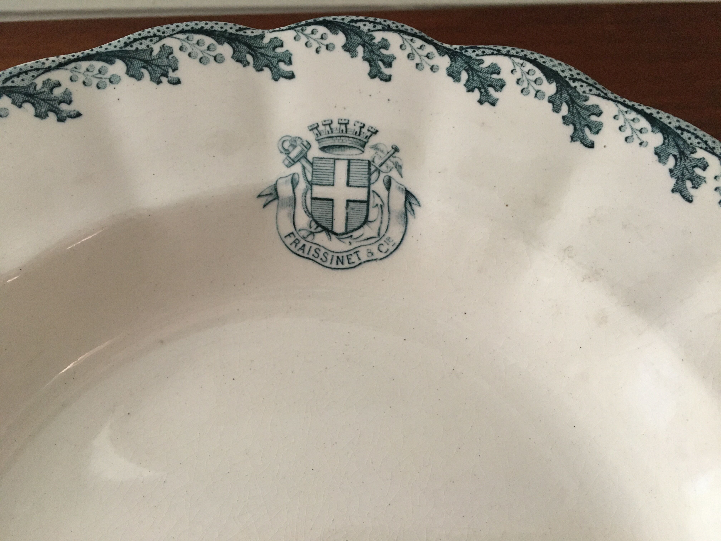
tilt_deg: -64.0
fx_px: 604
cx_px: 360
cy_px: 270
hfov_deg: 61.7
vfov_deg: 48.2
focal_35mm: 29
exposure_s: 1/33
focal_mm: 4.15
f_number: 2.2
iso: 200
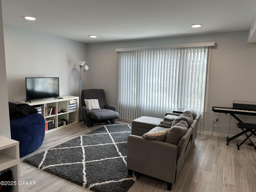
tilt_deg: -7.4
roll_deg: -0.7
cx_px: 128
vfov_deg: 56.8
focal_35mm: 24
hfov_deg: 71.6
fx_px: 177
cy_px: 96
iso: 64
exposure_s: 1/121
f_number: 1.78
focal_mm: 6.86
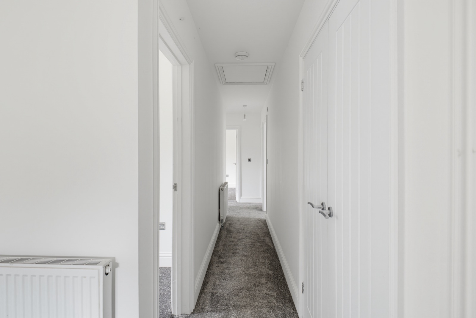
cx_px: 238
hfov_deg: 83.9
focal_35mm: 20
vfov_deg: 62.0
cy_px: 159
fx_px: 265
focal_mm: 20
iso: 100
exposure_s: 2
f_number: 8
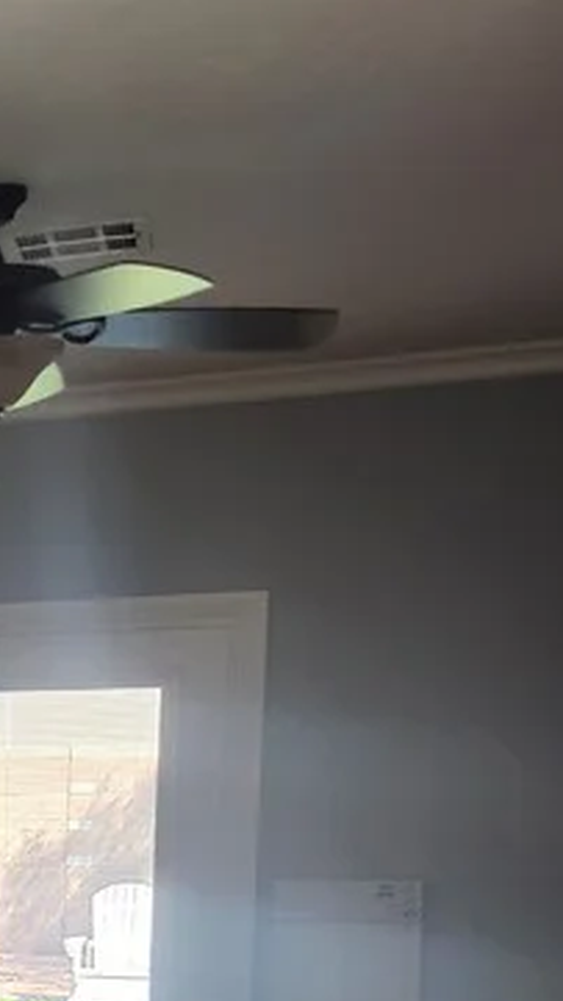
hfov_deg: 13.0
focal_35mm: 71
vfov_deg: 28.1
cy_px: 987
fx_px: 1885
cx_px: -774
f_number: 1.8
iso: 160
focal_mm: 5.54
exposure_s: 1/180
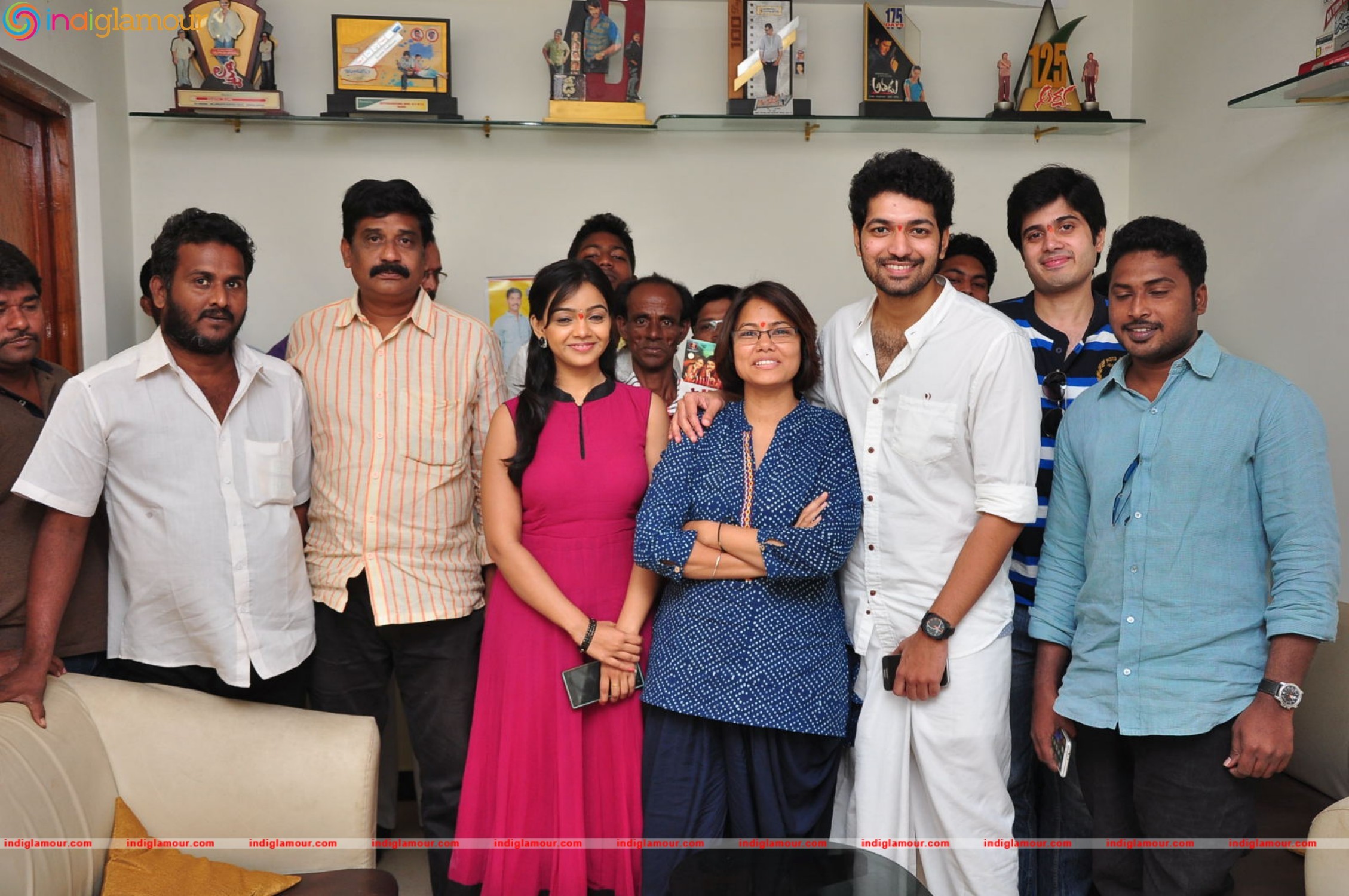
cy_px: 448
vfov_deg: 39.9
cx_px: 674
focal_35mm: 33
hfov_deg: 57.3
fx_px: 1235
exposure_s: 1/125
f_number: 4.5
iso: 400
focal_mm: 22
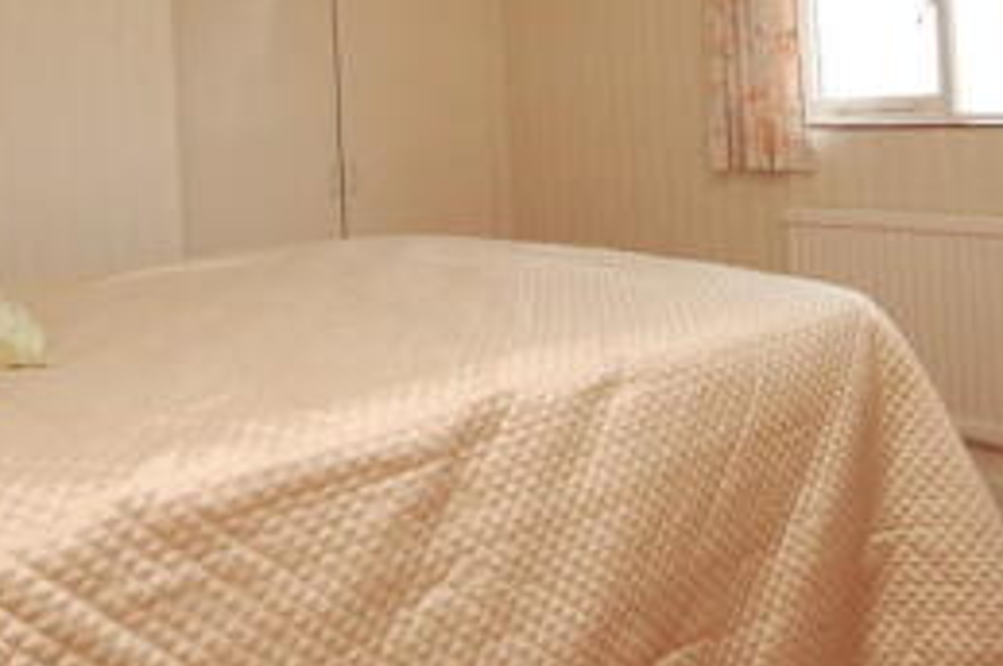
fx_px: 1057
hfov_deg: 50.7
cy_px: 62
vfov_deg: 33.1
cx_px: 480
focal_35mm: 38
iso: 400
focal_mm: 10
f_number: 4
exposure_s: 1/25
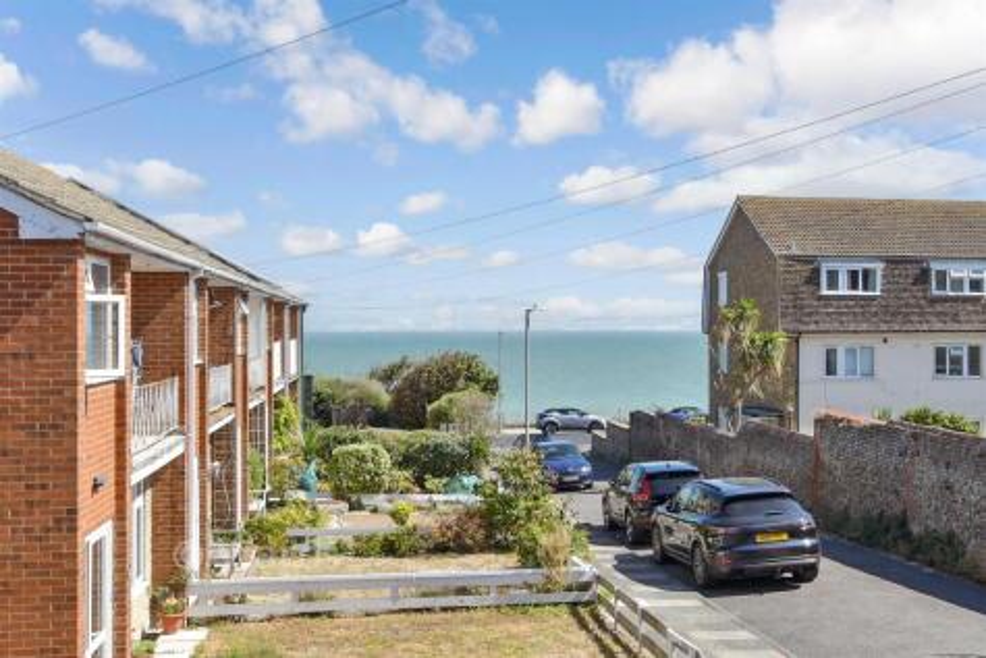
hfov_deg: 61.9
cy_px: 329
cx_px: 493
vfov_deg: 43.6
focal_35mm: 30
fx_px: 822
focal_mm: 20
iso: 160
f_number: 8
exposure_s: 1/320
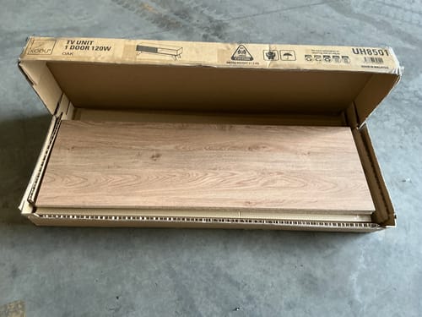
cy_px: 158
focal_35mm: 28
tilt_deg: -56.1
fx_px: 341
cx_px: 211
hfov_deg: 63.4
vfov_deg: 49.7
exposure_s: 1/60
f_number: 1.8
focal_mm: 3
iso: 200
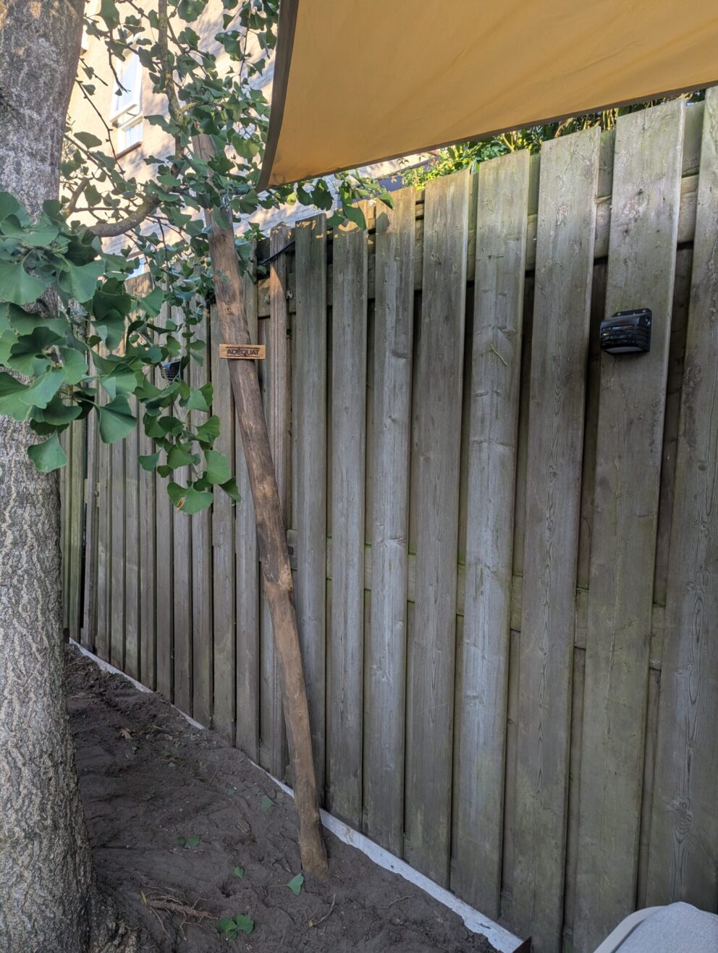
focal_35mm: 24
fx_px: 662
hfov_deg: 56.9
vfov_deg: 71.5
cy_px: 476
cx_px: 359
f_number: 1.85
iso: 51
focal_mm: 6.81
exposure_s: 1/238
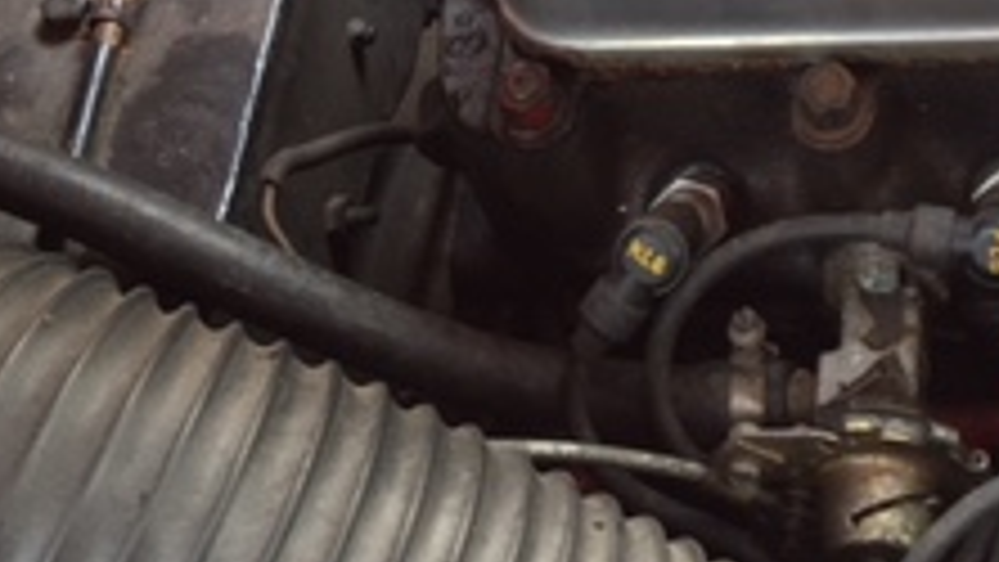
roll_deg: +6.2
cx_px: 914
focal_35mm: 91
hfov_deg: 22.8
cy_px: -373
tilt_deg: -44.8
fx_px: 2411
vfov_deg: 12.4
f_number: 2.2
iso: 32
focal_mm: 4.15
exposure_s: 1/50
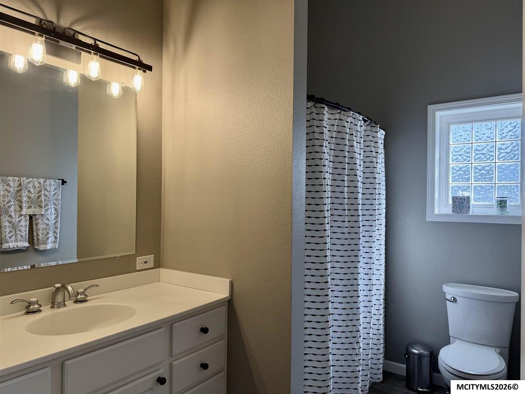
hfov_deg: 71.6
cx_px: 262
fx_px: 364
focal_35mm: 24
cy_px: 197
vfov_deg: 56.8
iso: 80
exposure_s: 1/212
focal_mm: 6.76
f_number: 1.78
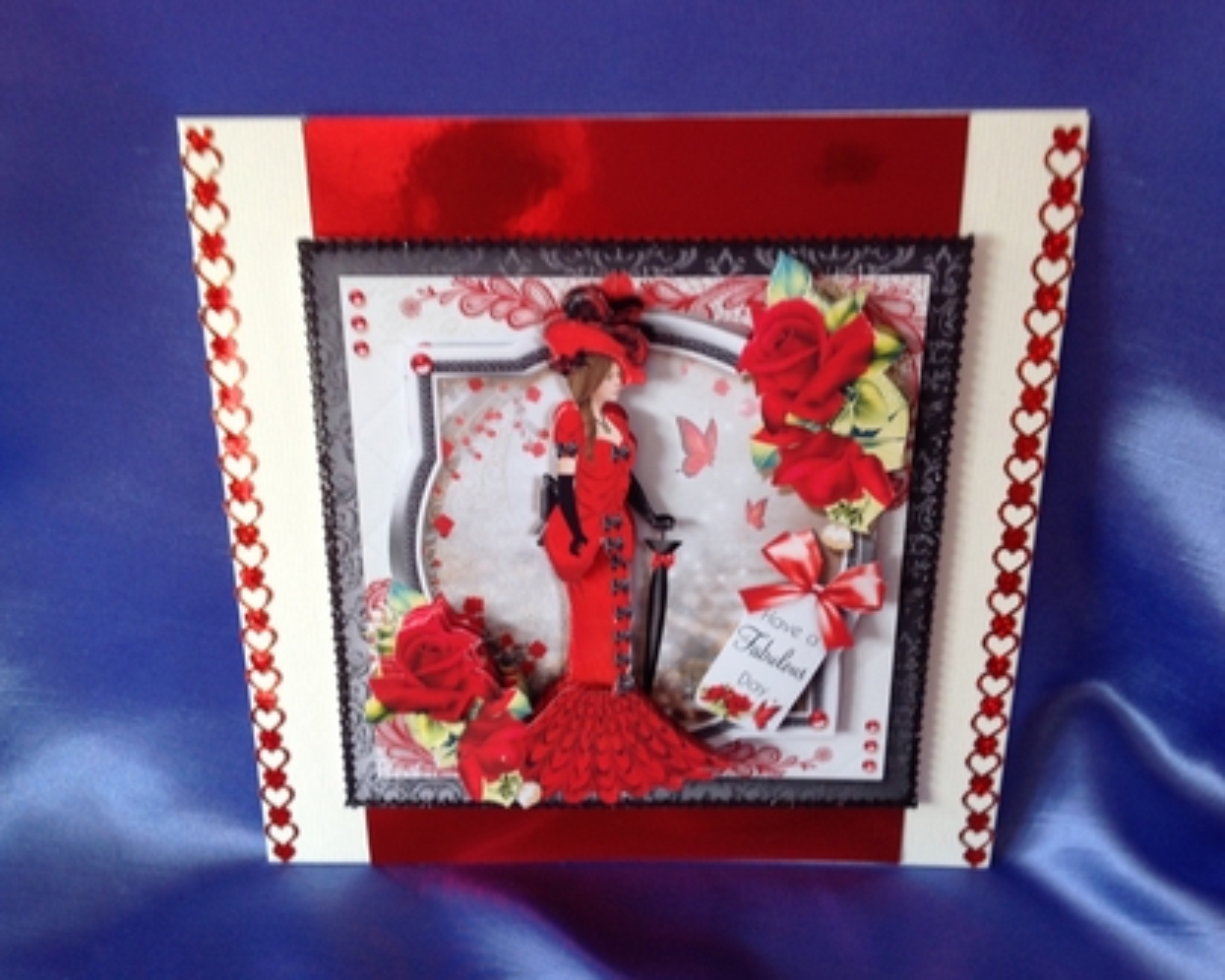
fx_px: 1341
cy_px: 490
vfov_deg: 40.1
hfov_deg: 49.1
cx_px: 596
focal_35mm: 37
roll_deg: +0.7
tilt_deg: -43.4
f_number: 2.4
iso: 80
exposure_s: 1/15
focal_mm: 4.28
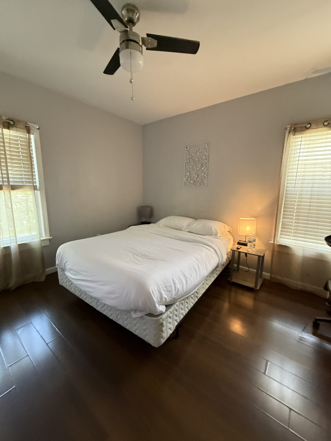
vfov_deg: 102.1
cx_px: 166
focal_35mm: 14
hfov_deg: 85.7
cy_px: 220
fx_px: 178
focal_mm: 2.22
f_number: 2.2
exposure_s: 1/60
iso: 500
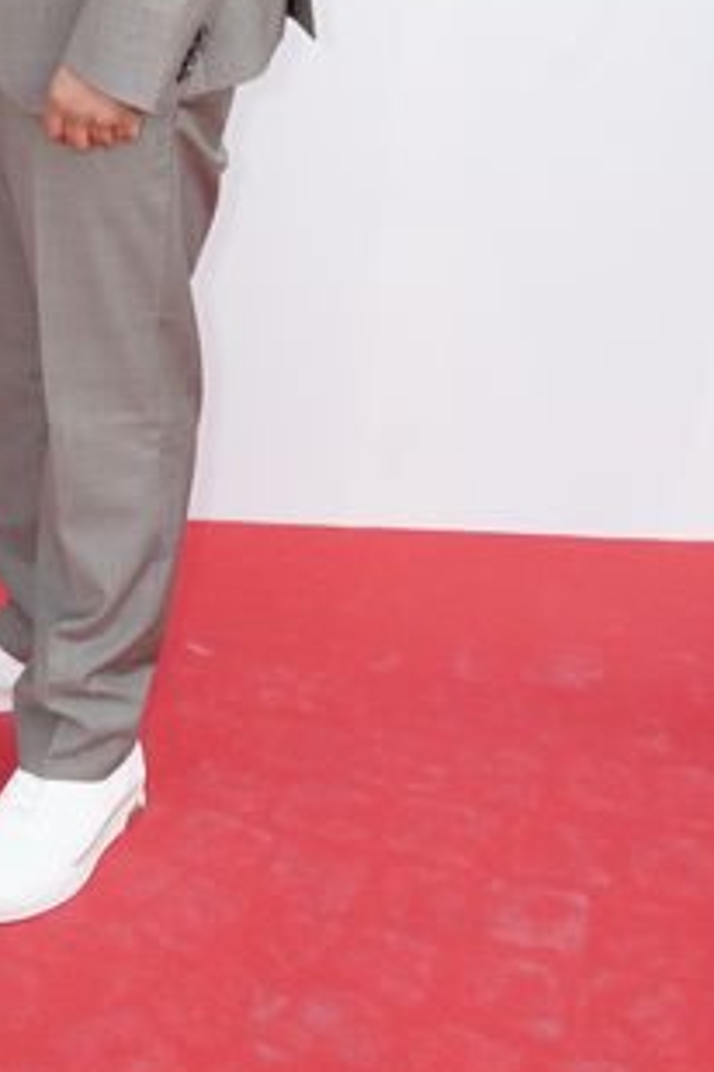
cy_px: -160
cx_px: -107
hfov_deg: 15.1
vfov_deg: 21.7
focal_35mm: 88
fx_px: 2618
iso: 1600
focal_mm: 34
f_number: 7.1
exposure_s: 1/250
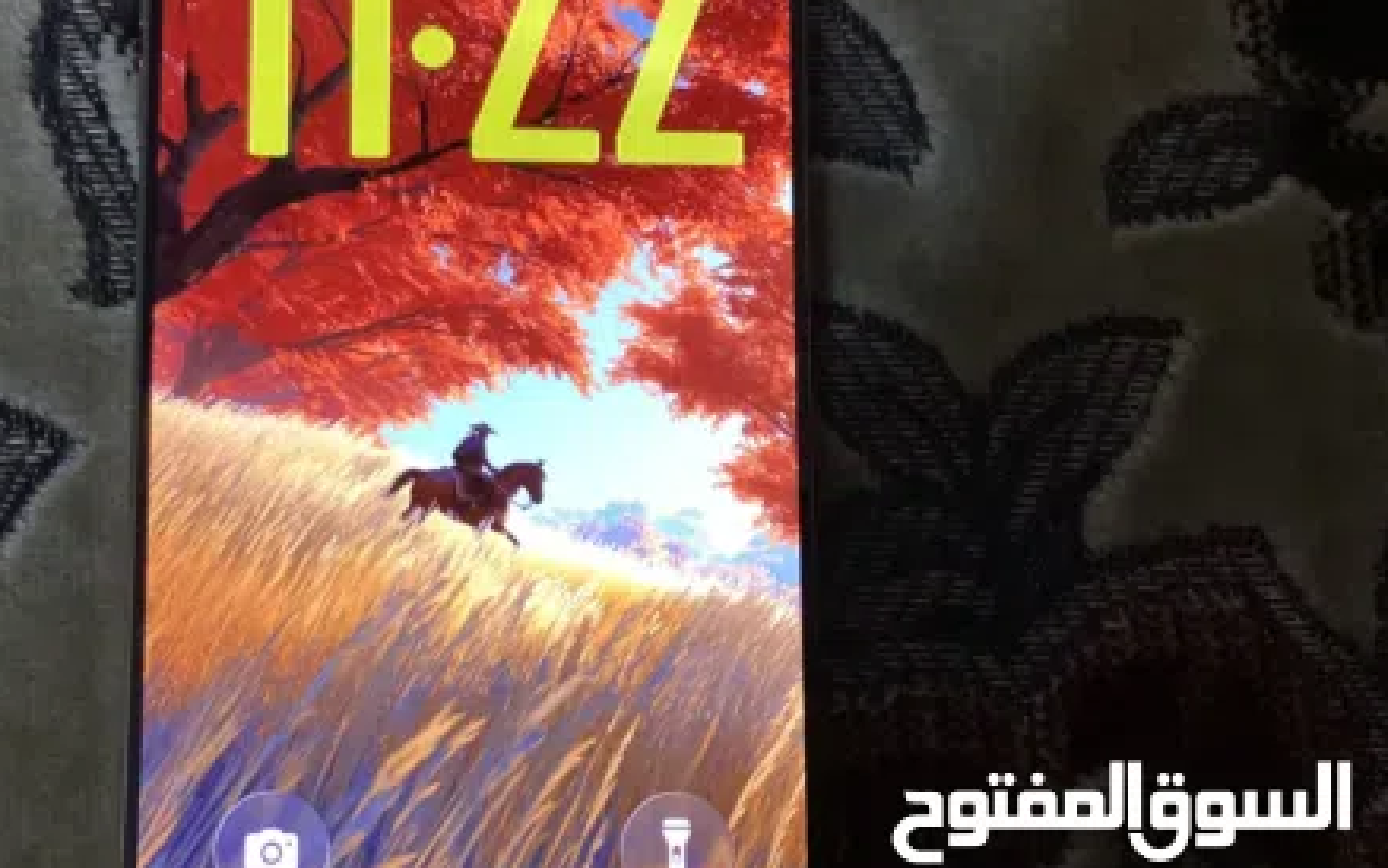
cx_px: 415
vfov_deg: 26.8
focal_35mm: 48
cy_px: 304
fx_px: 1816
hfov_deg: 41.1
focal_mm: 3.3
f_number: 2.4
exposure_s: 1/25
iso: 400
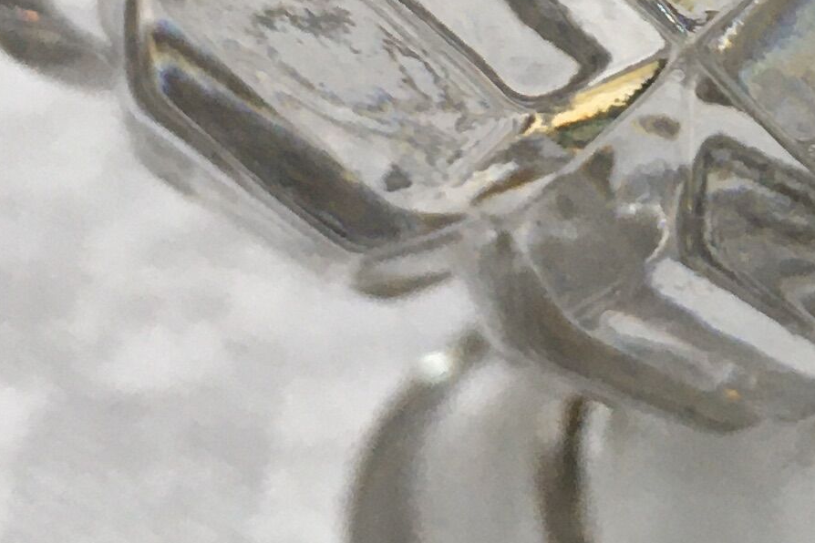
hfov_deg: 14.7
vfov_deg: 9.9
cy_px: -201
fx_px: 3079
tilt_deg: -30.8
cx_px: 942
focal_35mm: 136
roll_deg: +3.6
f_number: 2.2
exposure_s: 1/33
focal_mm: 4.15
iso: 50
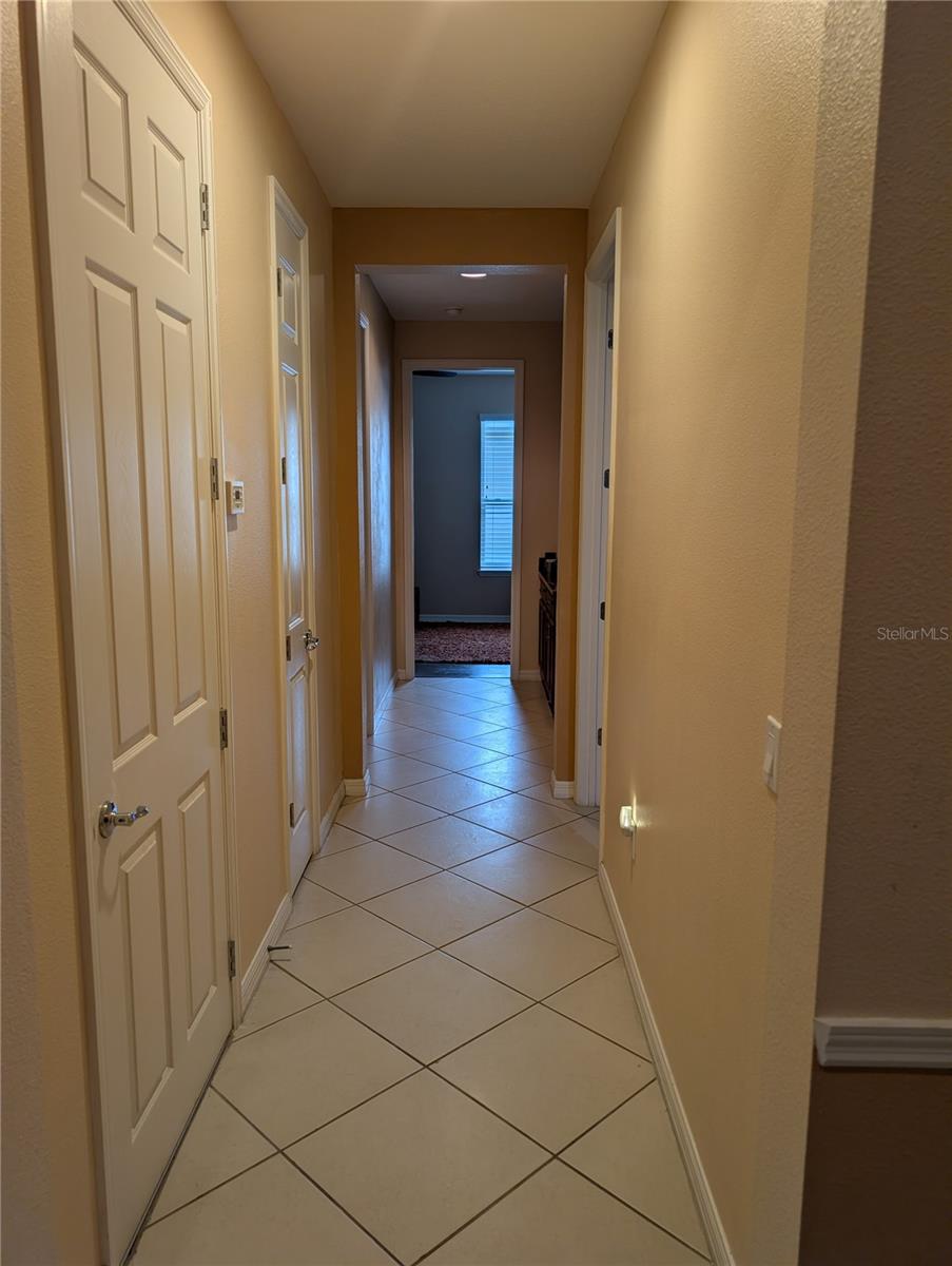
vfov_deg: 71.5
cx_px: 476
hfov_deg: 56.9
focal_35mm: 24
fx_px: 878
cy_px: 633
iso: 24
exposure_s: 1/120
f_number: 1.68
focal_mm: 6.9
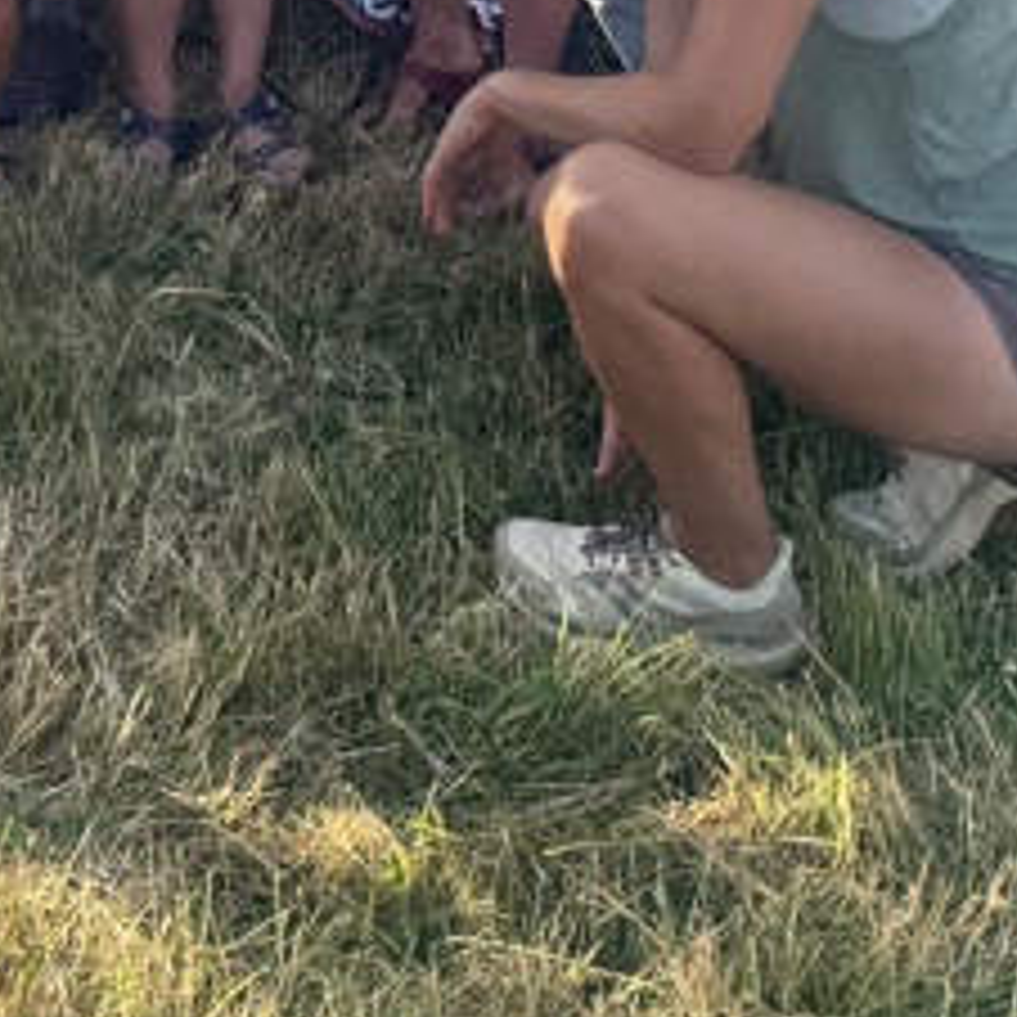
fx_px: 2493
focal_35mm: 75
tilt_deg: -14.0
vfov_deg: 21.0
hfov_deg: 22.4
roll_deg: +1.9
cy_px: -306
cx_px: 81
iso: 80
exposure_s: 1/1456
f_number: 1.78
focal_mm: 6.76
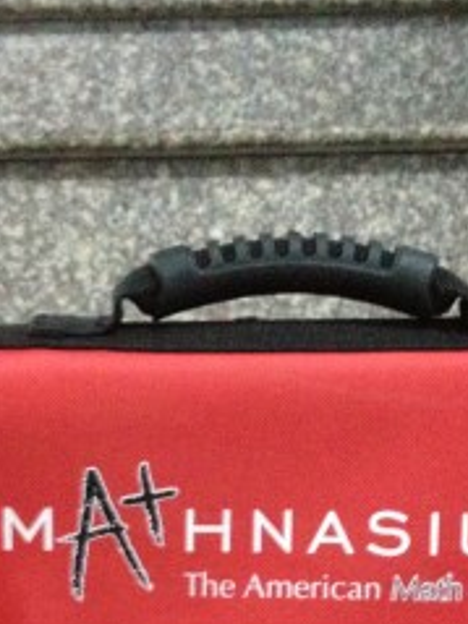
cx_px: 276
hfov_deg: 16.8
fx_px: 1588
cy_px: 650
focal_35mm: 88
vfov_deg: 21.4
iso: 800
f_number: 2.4
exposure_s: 1/17
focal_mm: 4.28
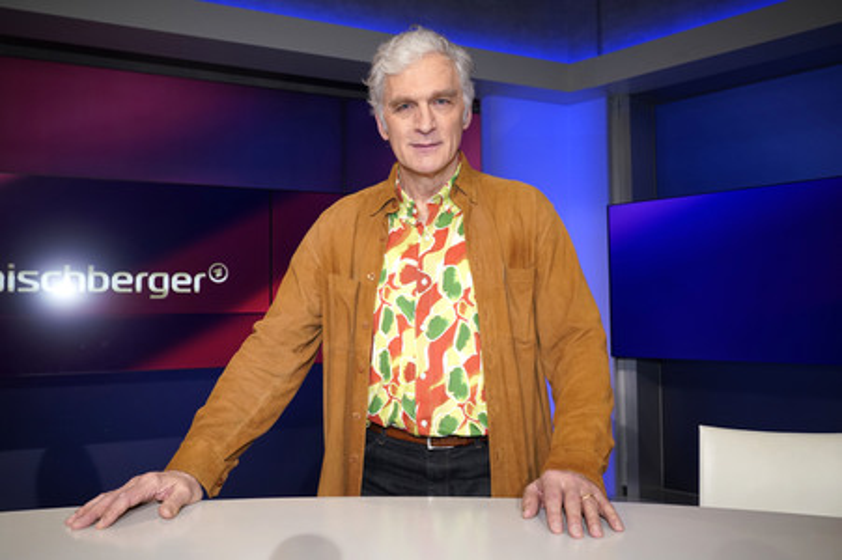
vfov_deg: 46.3
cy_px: 280
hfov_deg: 65.5
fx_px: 654
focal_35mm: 28
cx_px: 421
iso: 1600
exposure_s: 1/160
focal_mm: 28
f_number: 5
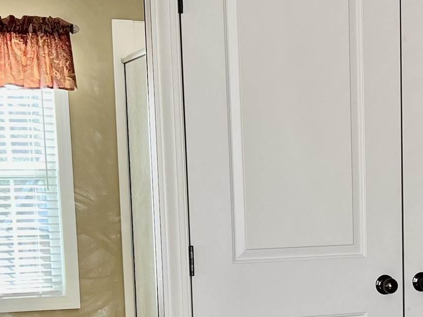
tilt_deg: -8.3
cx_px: 373
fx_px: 1148
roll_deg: +0.5
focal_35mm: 94
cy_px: 312
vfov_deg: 15.5
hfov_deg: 20.5
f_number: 1.5
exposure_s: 1/121
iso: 80
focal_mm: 5.7
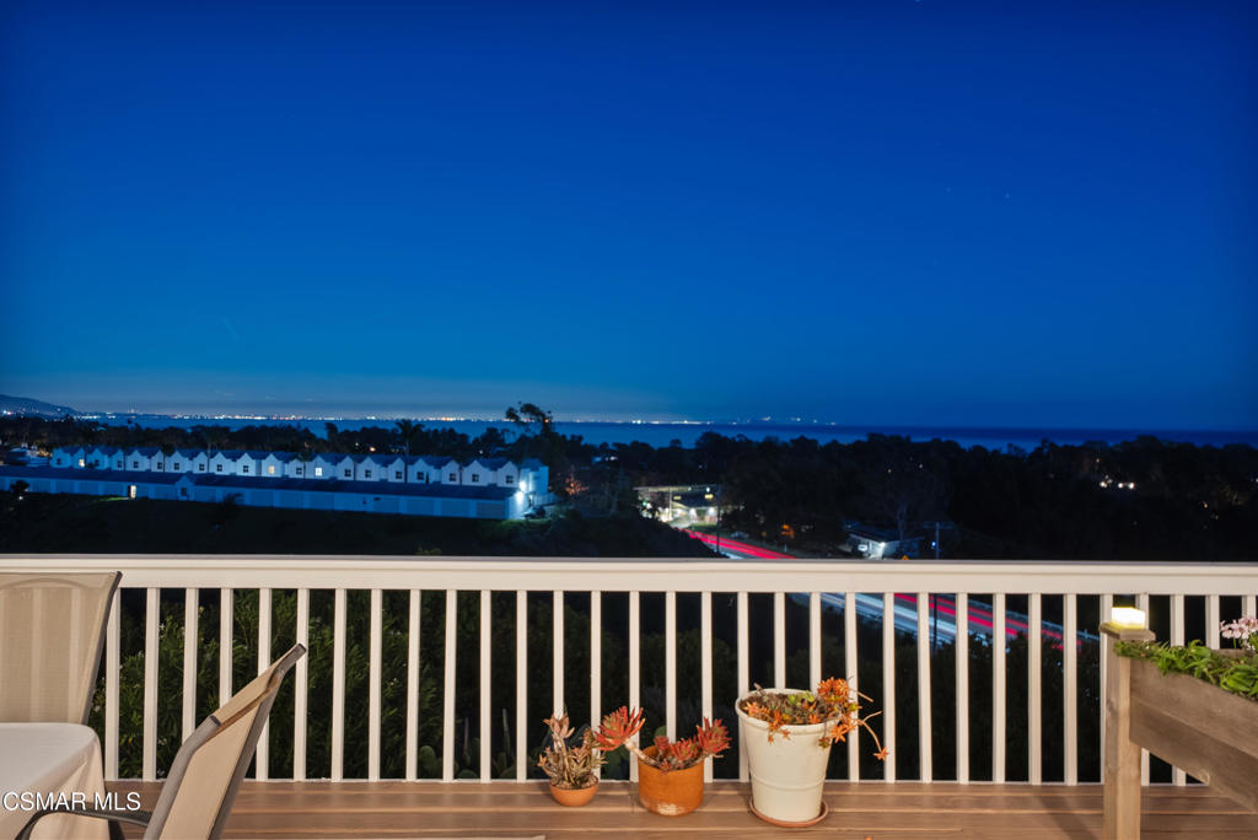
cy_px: 420
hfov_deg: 73.7
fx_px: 839
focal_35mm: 24
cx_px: 629
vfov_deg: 53.2
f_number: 9
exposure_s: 30
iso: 125
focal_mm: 24
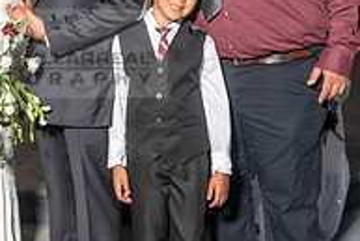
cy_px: 47
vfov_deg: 12.4
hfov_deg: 17.9
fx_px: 1101
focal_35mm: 110
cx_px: -31
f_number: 4.5
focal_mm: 34
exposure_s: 1/200
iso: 640
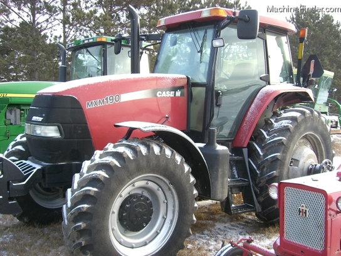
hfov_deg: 49.0
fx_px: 374
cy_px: 128
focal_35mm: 38
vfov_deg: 37.7
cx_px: 170
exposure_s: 1/160
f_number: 2.7
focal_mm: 6.2
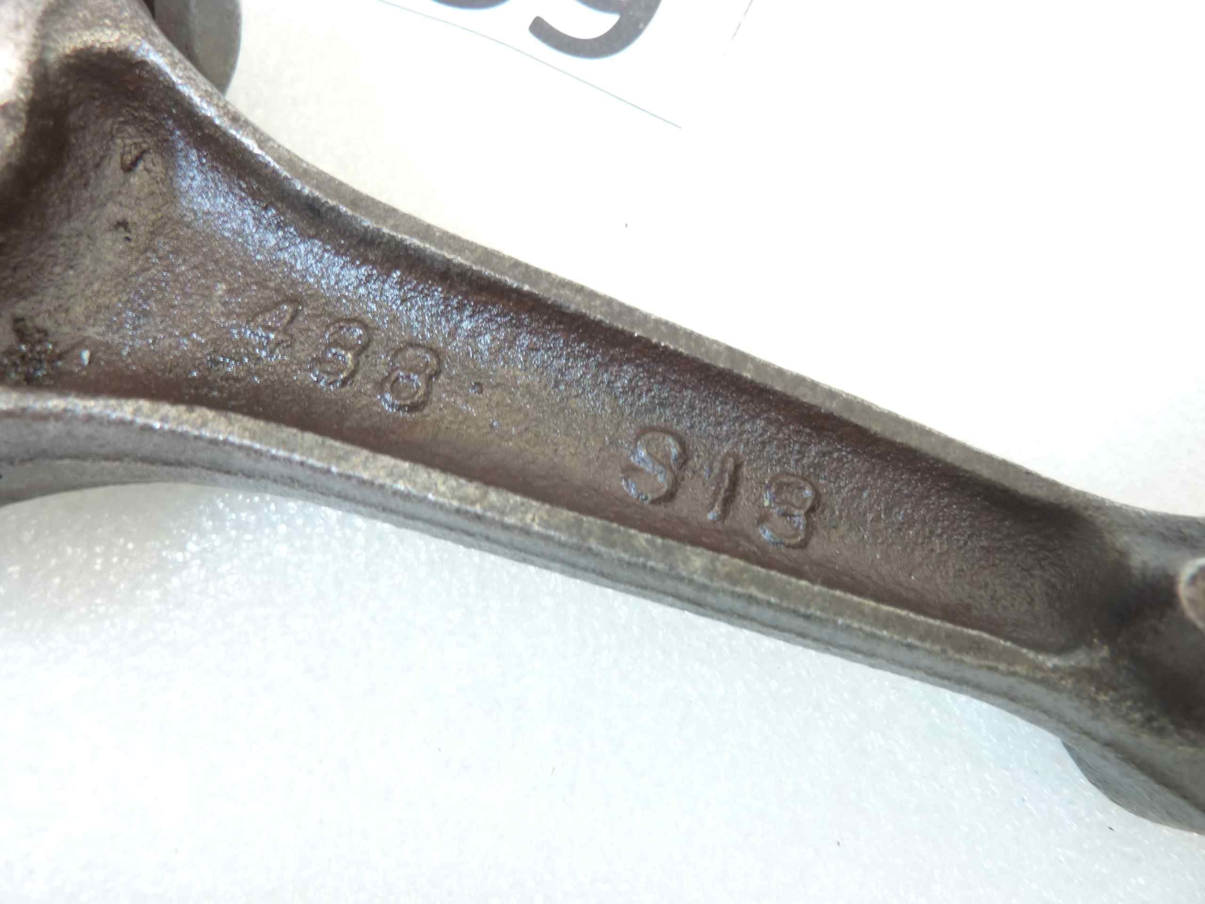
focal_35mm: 25
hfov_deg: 69.4
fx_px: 870
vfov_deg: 54.9
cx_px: 602
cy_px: 452
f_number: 3.3
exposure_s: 1/8
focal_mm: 4.1
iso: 125
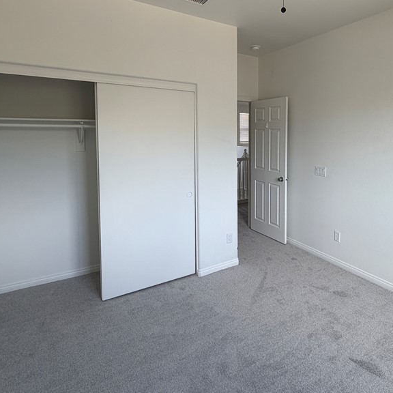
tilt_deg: -2.8
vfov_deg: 68.5
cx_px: 243
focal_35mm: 22
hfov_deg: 68.7
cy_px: 147
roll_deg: +1.0
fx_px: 283
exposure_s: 1/121
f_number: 2.2
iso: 80
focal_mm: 2.22
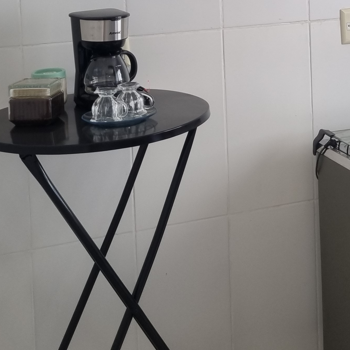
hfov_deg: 24.6
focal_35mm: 69
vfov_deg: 23.4
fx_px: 789
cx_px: 281
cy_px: -40
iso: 50
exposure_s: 1/125
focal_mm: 5.4
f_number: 1.8
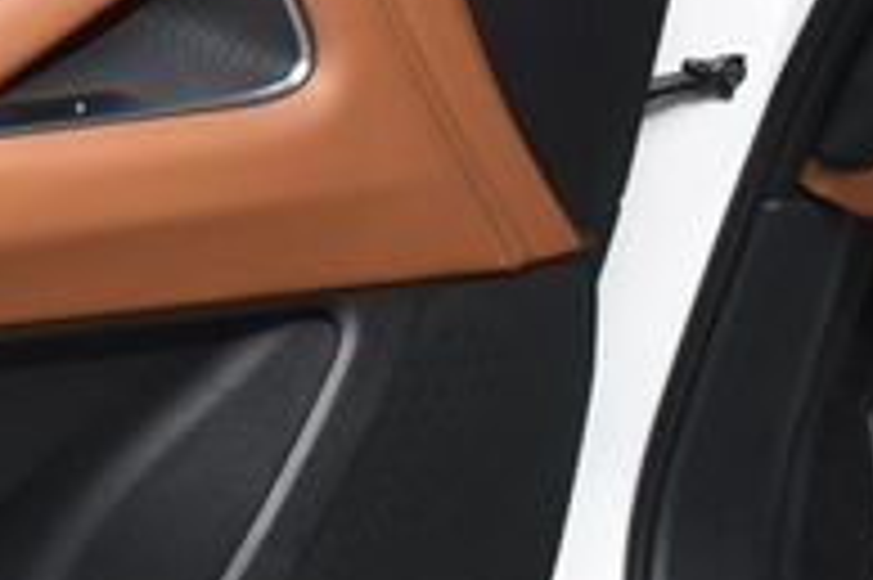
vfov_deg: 12.5
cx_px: -400
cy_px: 94
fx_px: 2641
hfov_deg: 17.1
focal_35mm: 109
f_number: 6.3
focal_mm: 22
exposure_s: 1/160
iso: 100
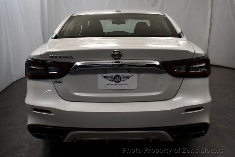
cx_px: 118
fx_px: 235
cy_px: 78
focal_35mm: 36
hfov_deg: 53.1
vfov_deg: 36.9
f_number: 3.5
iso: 800
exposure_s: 1/250
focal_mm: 18
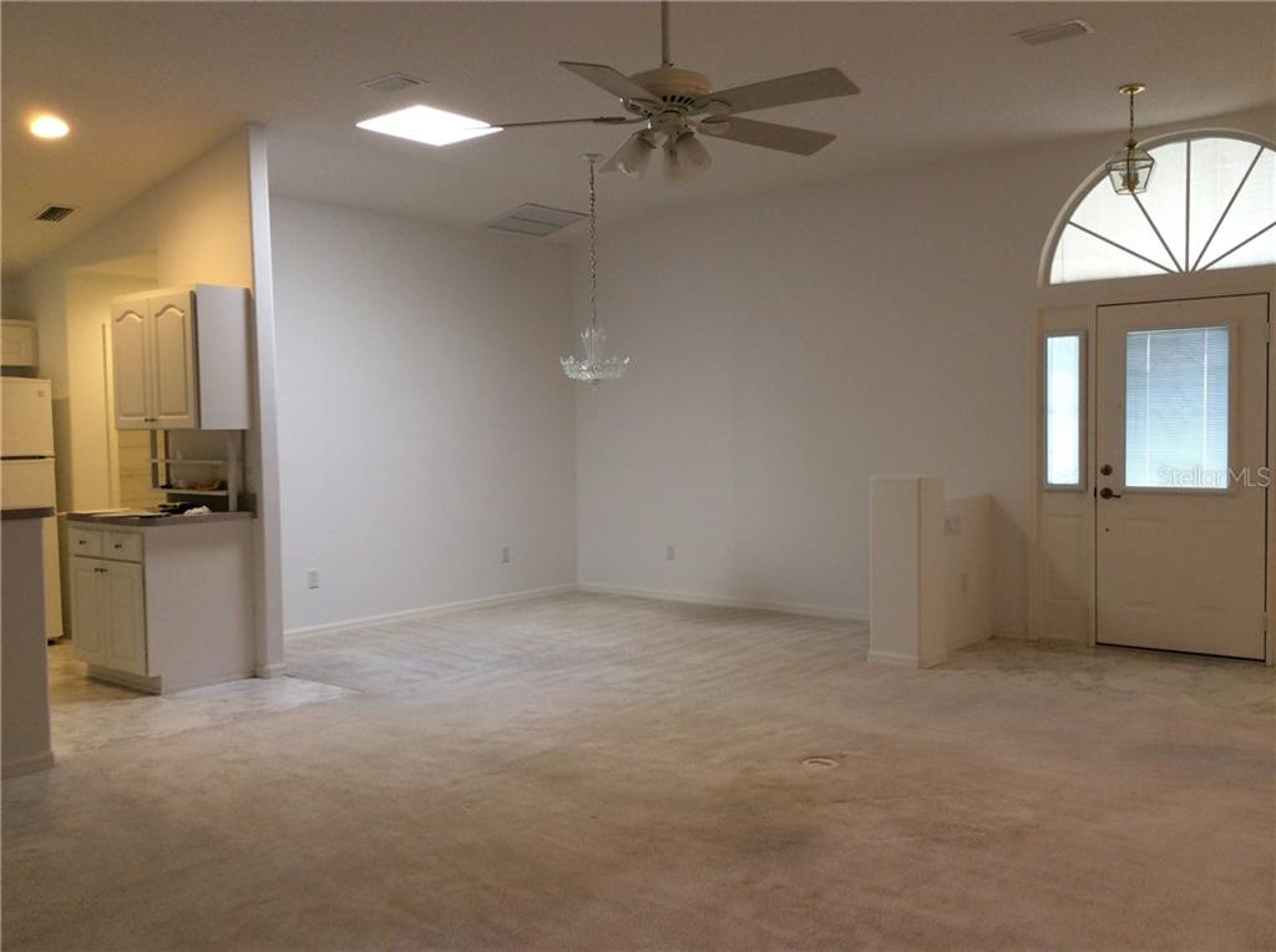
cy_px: 476
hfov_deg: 56.9
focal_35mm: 32
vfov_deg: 44.0
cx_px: 638
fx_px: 1177
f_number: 2.4
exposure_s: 1/24
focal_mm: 3.3
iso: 50
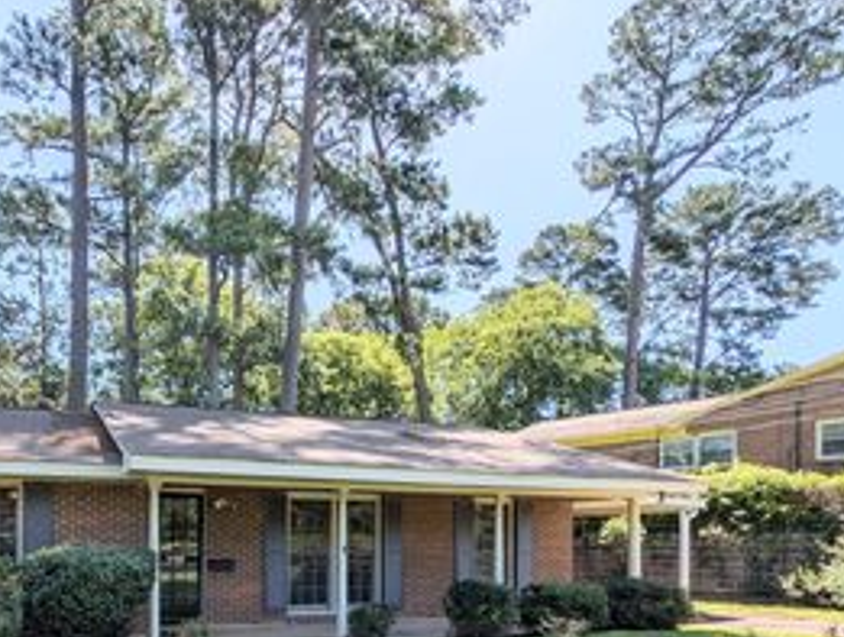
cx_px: 226
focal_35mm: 23
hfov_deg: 69.6
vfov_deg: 53.9
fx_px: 562
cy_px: 535
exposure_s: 1/2004
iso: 43
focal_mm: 2.23
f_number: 1.95
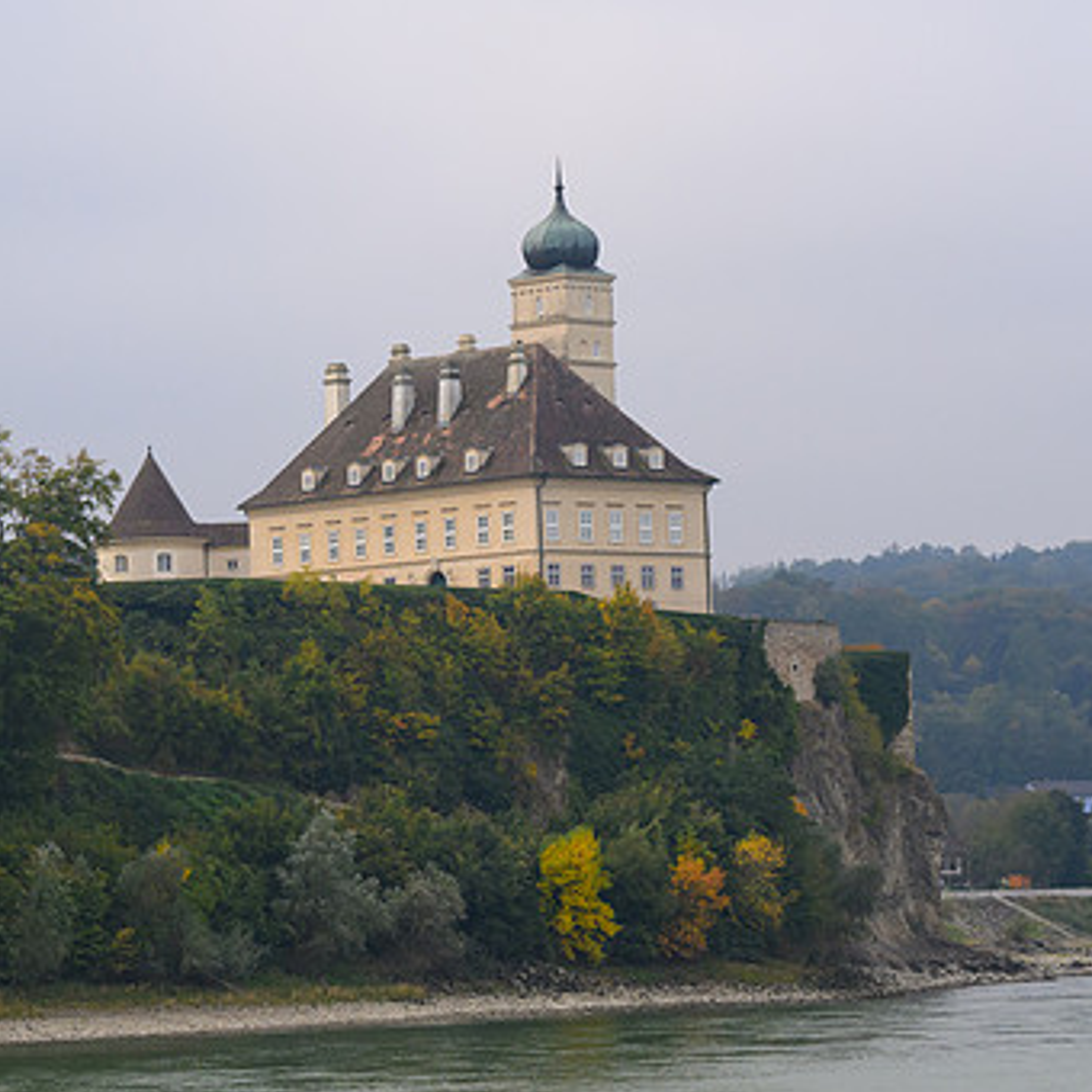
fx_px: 4961
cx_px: 234
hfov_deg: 12.5
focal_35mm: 139
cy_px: 540
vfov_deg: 12.6
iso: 560
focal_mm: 64
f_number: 8
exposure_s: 1/400
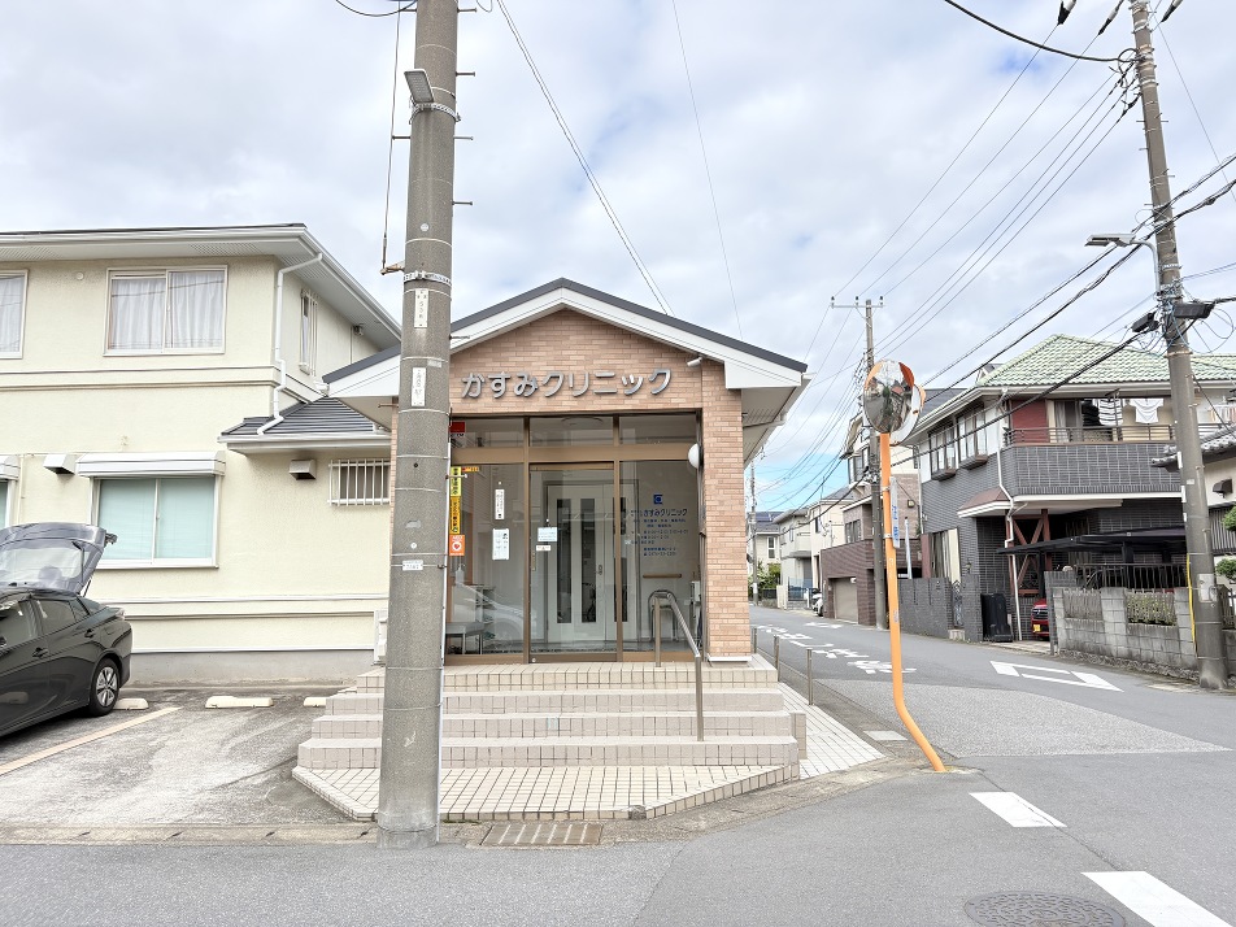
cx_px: 618
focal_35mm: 26
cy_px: 464
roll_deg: +1.6
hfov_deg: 67.3
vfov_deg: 53.1
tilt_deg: +8.1
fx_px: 928
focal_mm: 5.96
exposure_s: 1/1901
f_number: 1.6
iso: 64
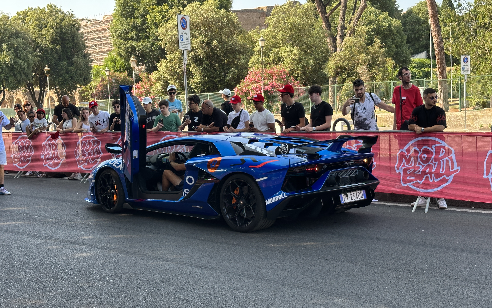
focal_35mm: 51
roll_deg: +2.3
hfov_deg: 39.6
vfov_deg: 25.3
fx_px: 684
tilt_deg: -4.5
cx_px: 246
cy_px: 155
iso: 64
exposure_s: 1/186
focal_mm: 6.86
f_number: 1.78
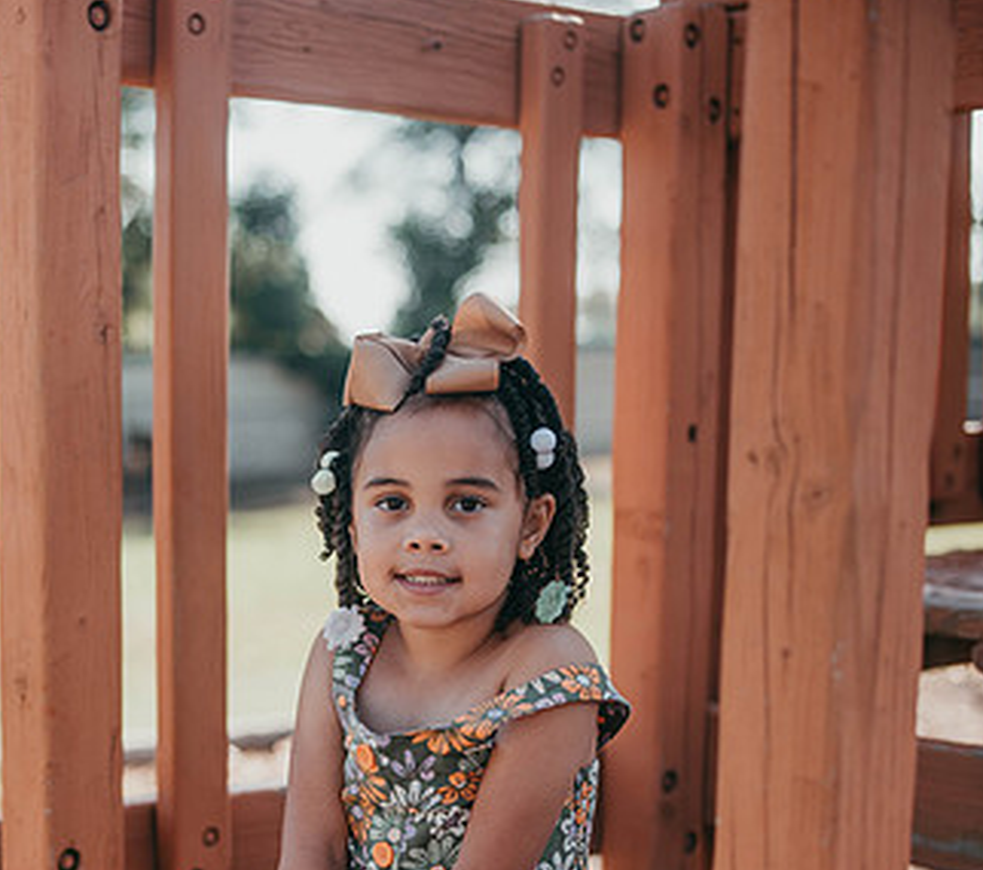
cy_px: 665
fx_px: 2002
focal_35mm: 66
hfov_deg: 26.9
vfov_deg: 24.2
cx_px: 167
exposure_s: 1/1600
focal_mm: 35
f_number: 1.6
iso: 64
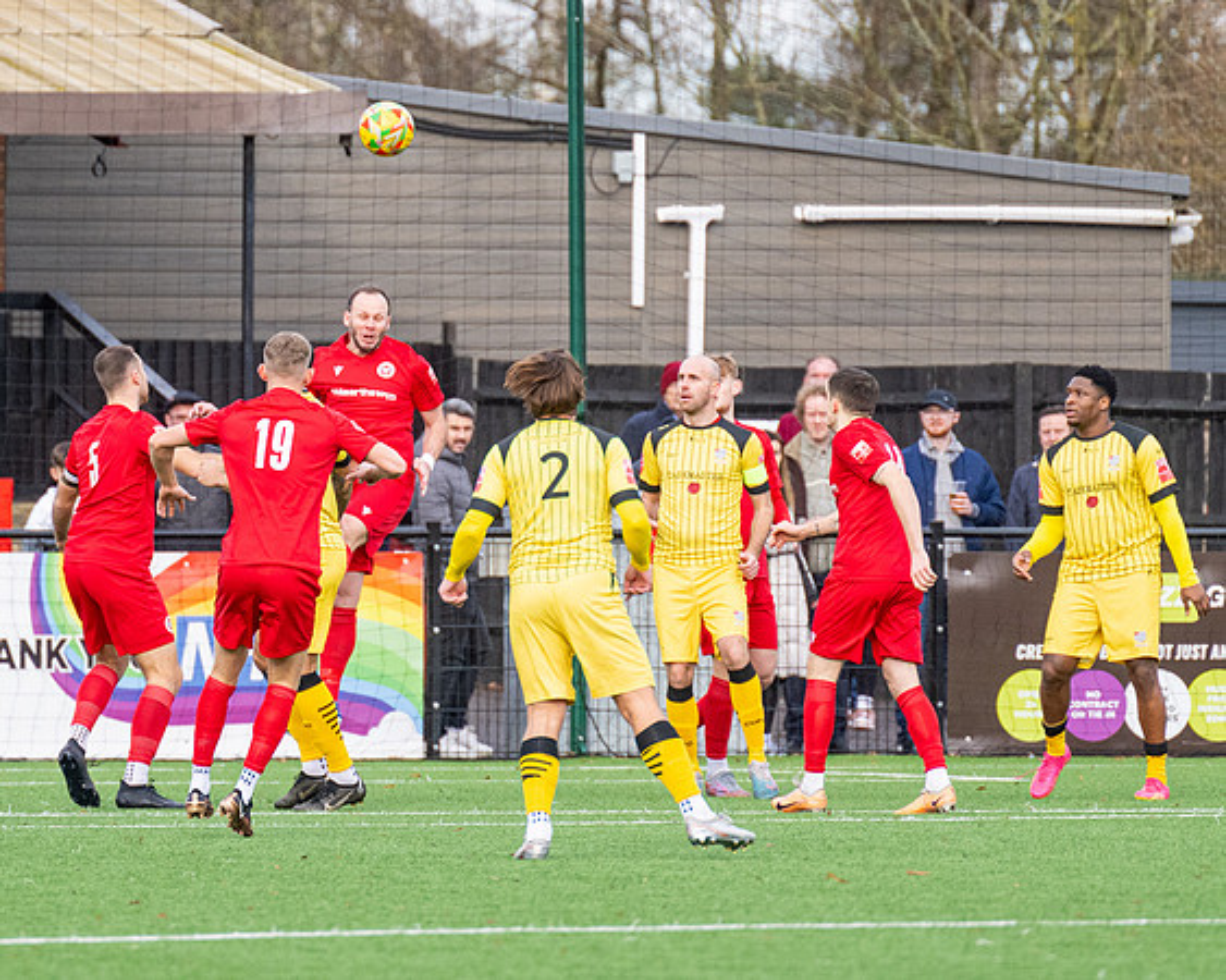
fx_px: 22711
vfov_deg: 2.5
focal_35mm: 626
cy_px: 349
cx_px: 280
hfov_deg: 3.1
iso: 800
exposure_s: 1/1600
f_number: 4
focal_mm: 280
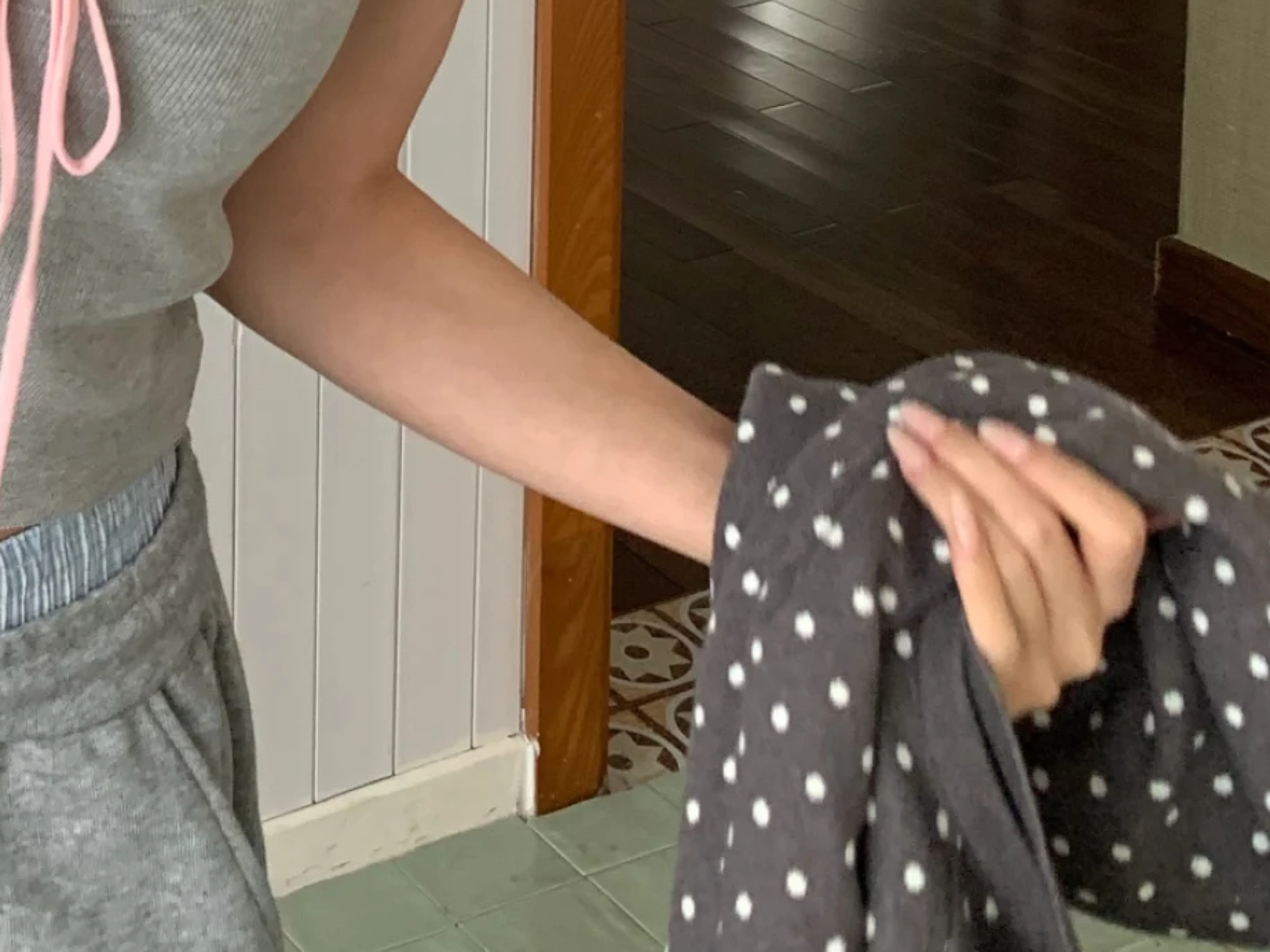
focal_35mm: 80
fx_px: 2935
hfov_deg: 23.2
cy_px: -717
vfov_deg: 15.9
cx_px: -73
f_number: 1.8
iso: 80
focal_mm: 4.25
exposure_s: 1/121
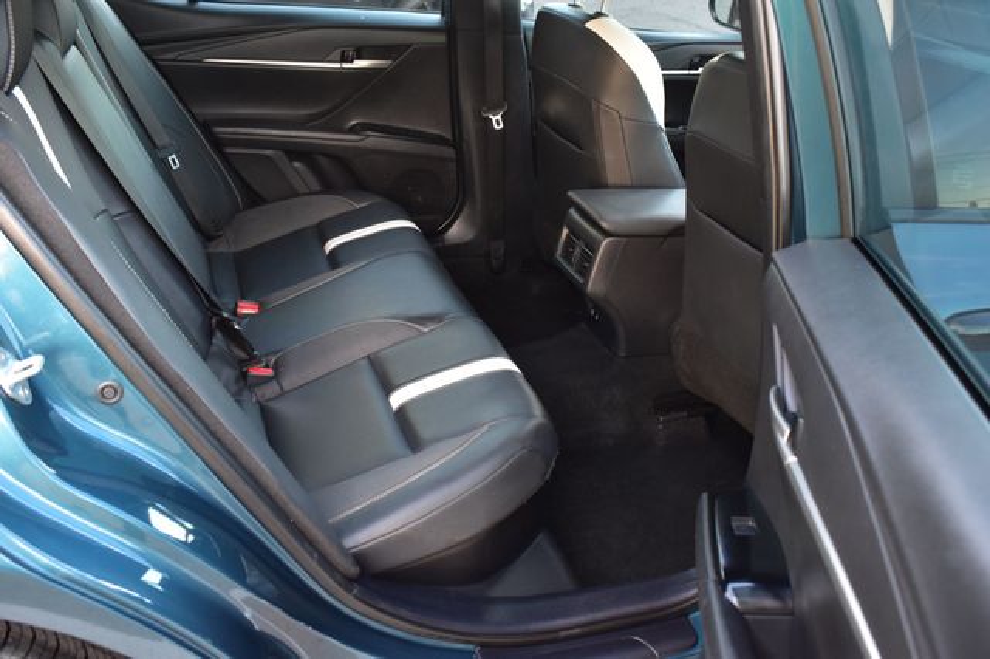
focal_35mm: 33
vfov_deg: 39.9
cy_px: 330
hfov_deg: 57.2
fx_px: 907
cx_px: 495
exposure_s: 1/15
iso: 1000
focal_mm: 22
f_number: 6.3
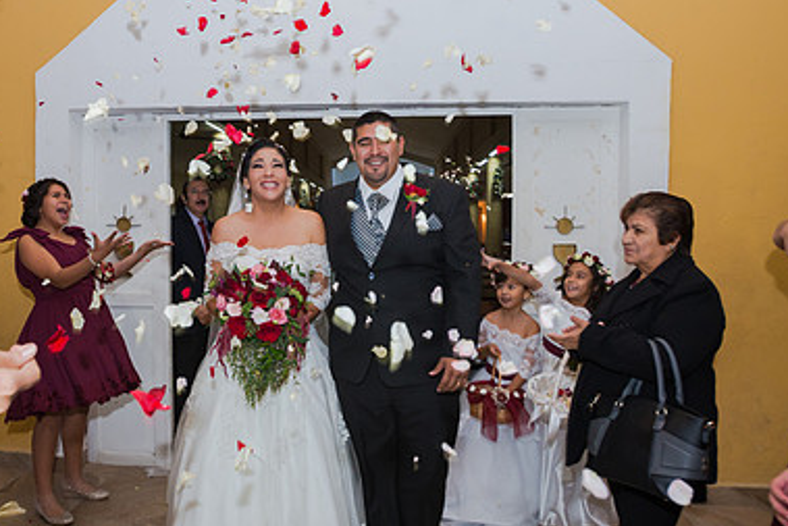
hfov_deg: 68.8
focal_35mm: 26
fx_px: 569
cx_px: 322
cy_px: 248
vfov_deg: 49.6
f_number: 3.5
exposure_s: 1/100
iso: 1600
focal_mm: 17
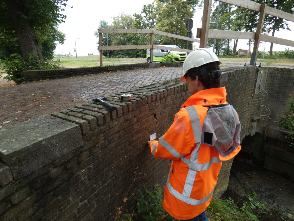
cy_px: 110
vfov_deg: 66.0
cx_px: 147
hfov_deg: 81.7
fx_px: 170
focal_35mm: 20
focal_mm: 3.6
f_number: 3.2
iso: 80
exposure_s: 1/60
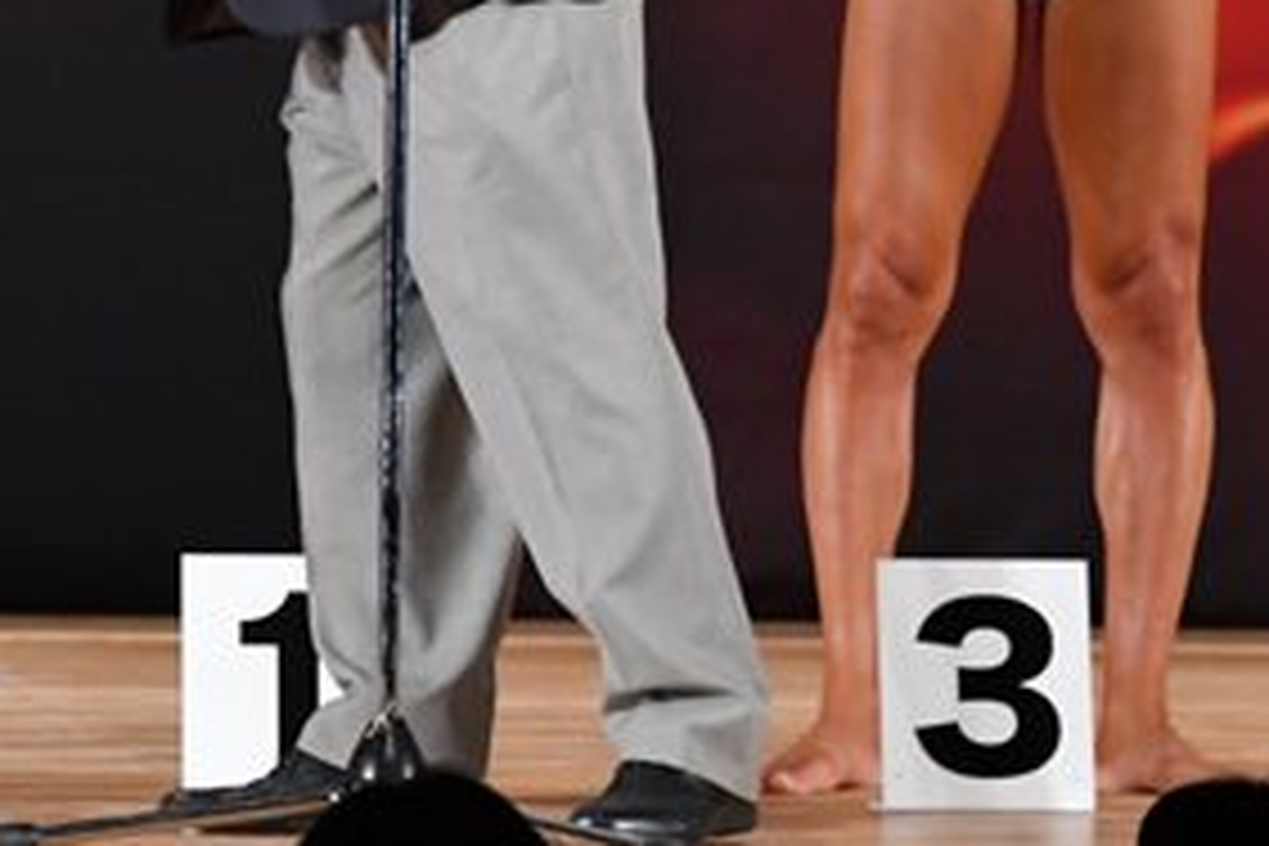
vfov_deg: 2.3
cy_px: -112
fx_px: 21043
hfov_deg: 3.5
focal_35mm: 597
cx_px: -97
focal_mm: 145
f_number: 5.6
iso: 3200
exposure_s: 1/400
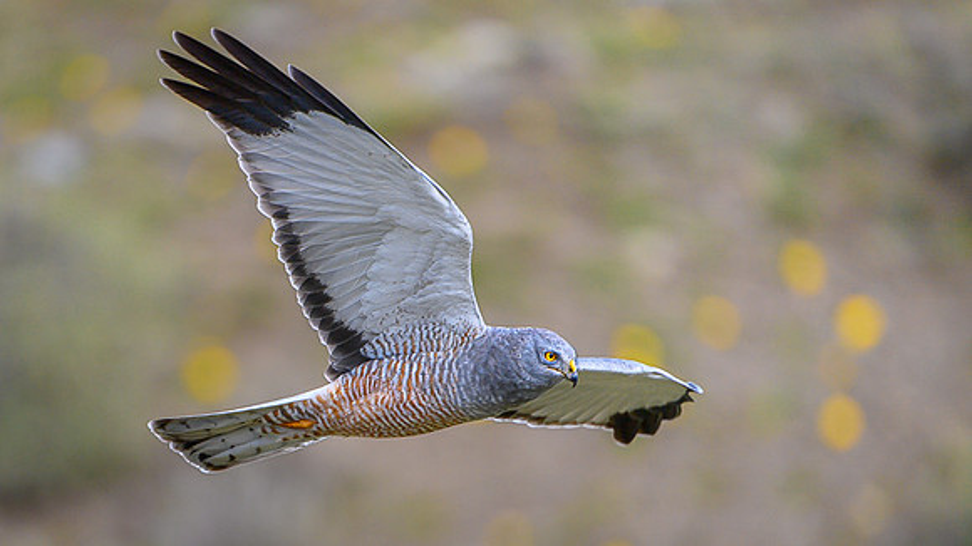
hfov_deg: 3.9
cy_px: 427
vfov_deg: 2.2
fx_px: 14245
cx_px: 331
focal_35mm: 553
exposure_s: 1/1600
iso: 400
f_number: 4
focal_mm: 400
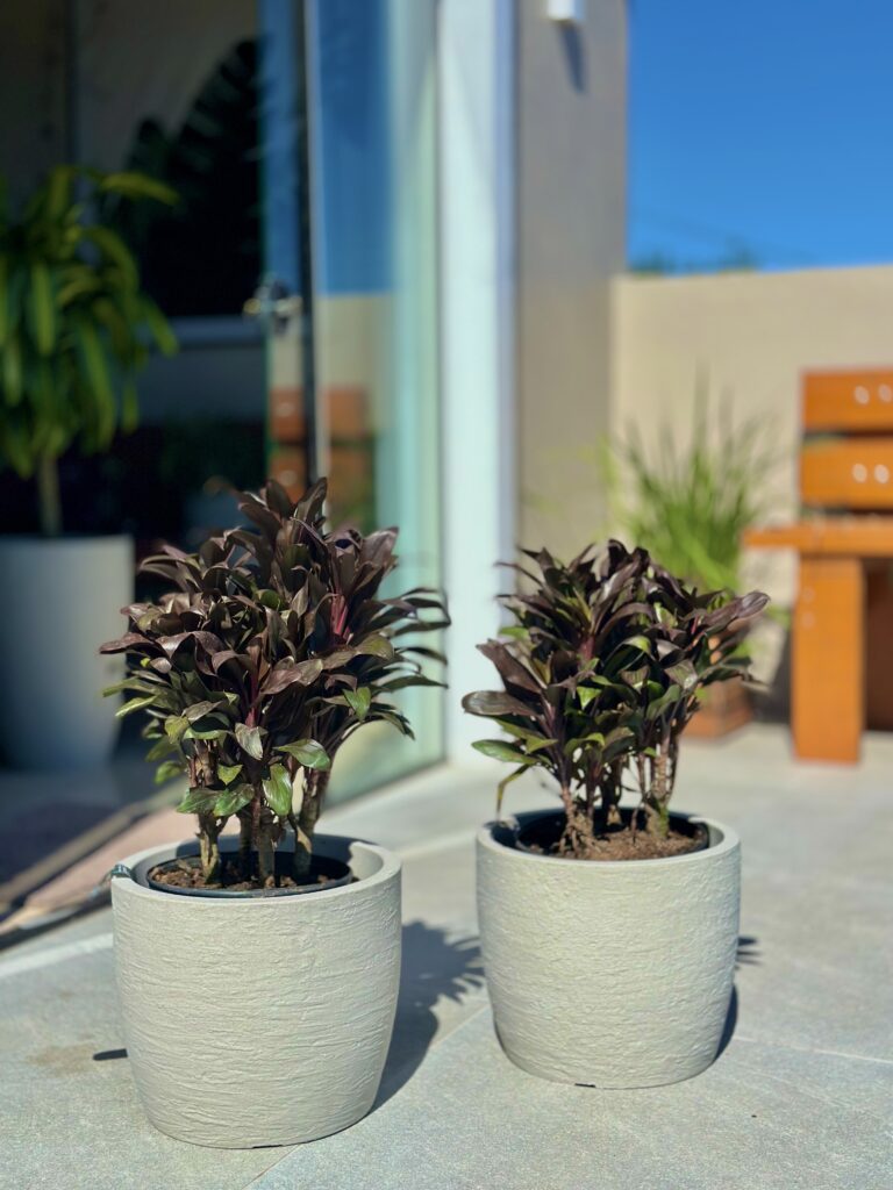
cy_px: 595
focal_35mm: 48
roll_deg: -0.3
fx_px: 1651
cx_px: 446
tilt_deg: -4.8
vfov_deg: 39.7
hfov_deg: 30.3
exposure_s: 1/8929
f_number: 1.78
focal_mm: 6.86
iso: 100
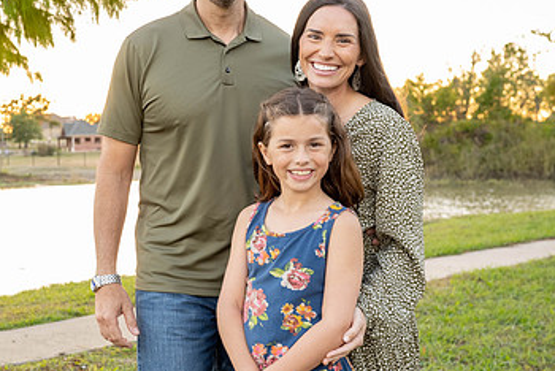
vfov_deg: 23.4
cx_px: 192
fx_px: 895
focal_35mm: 58
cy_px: 182
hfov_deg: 34.2
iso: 800
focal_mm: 35
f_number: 4.5
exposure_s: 1/80
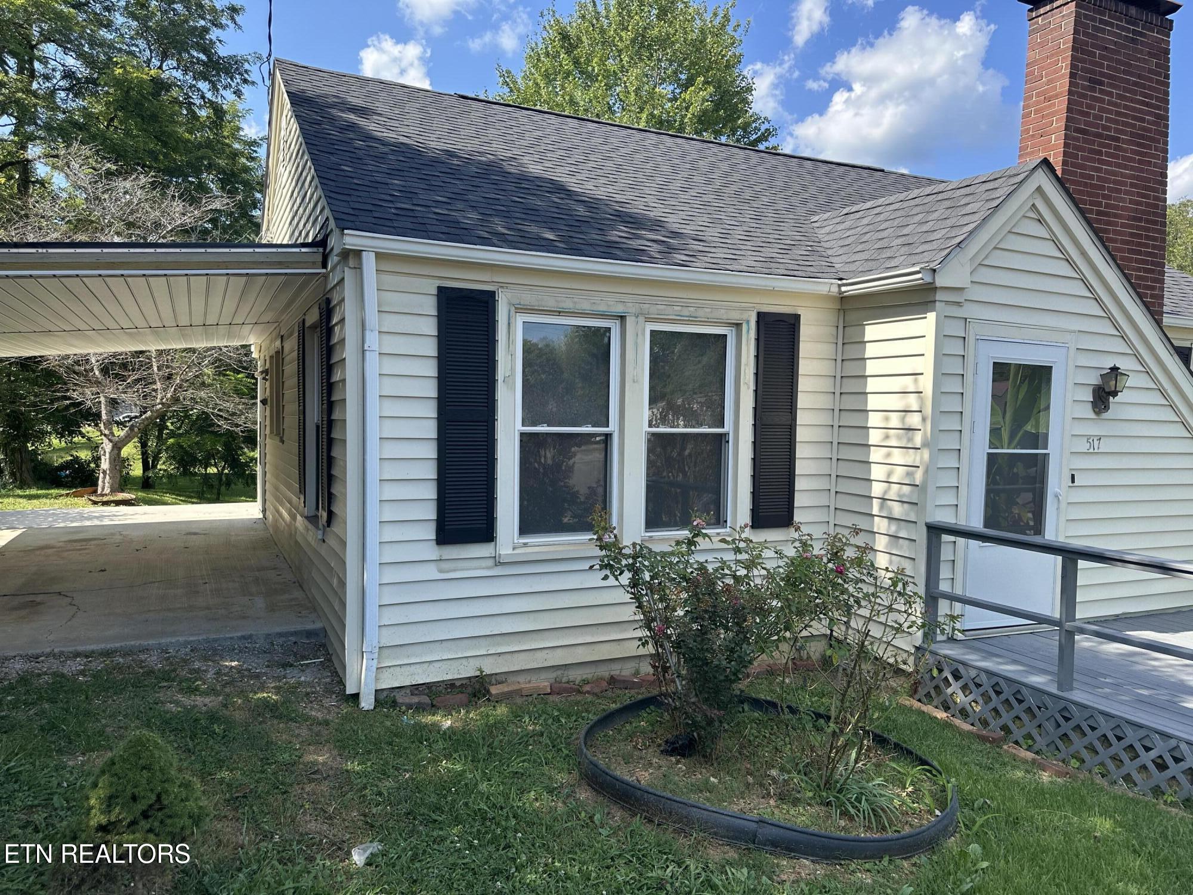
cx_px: 596
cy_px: 448
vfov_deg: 56.8
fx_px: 827
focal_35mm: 24
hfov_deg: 71.6
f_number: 1.78
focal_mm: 6.86
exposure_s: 1/1562
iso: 80
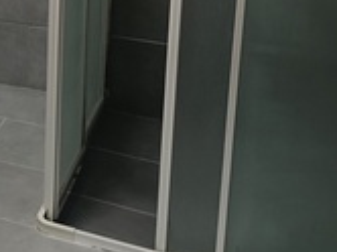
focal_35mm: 69
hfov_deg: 24.6
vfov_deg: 19.9
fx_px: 671
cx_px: -98
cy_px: -56
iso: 2267
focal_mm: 4.7
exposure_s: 1/50
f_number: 1.7
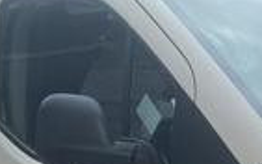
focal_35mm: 118
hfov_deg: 16.9
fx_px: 842
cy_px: 379
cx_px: 318
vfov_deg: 9.9
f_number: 1.65
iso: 113
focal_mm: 6.14
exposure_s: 1/100
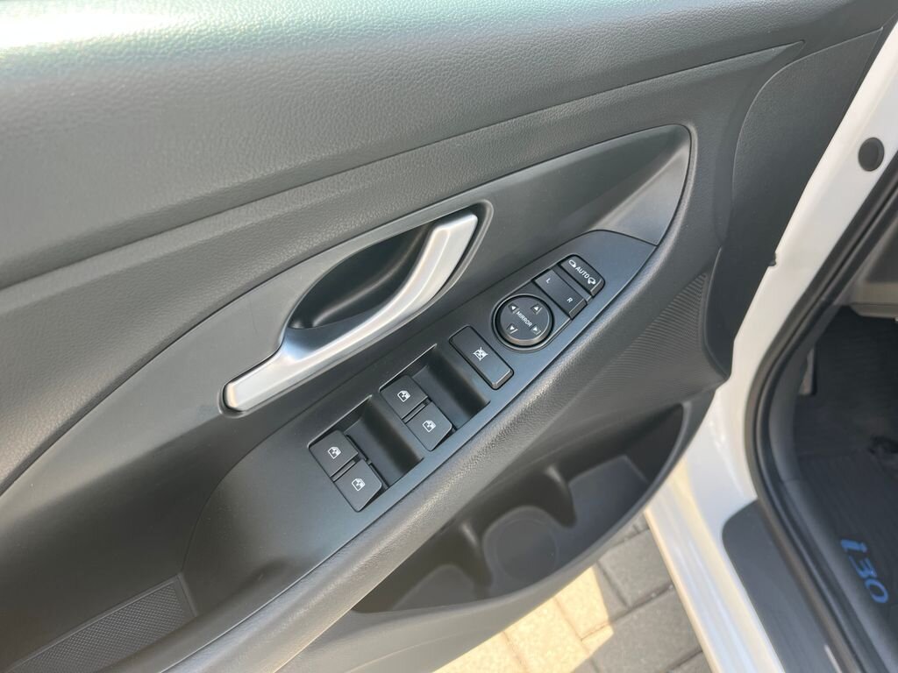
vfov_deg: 53.1
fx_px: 674
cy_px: 336
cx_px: 449
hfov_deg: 67.3
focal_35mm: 26
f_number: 1.6
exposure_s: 1/291
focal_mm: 5.1
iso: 50
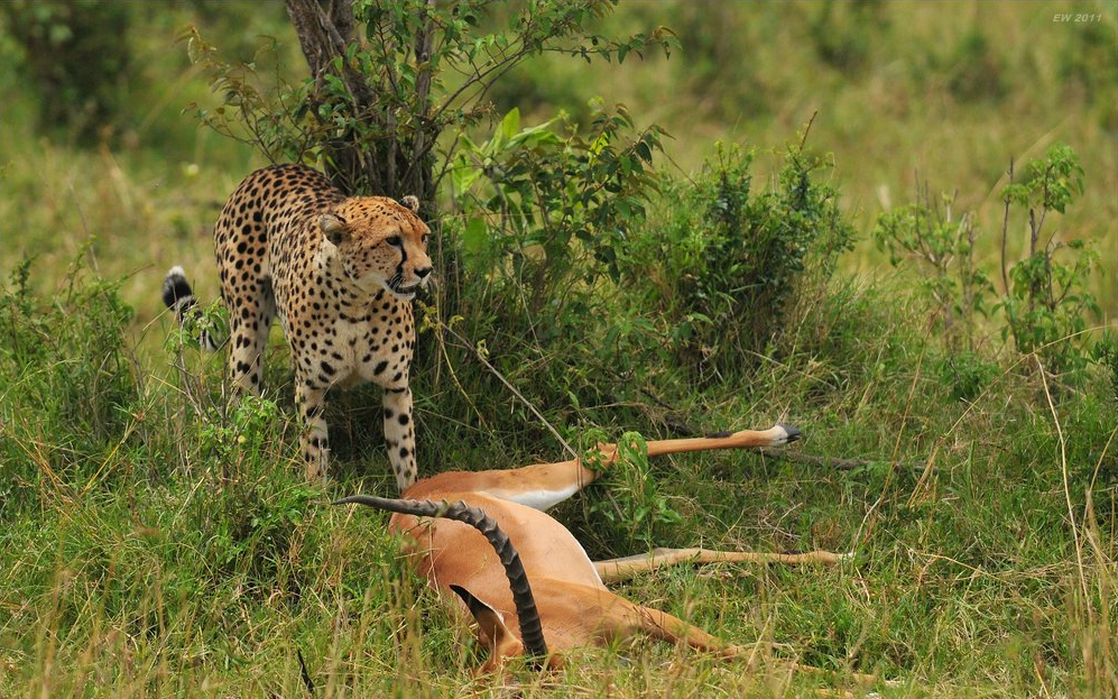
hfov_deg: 7.2
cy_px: 372
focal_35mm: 291
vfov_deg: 4.5
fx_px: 8866
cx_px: 558
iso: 500
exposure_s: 1/6400
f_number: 3.2
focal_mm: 190
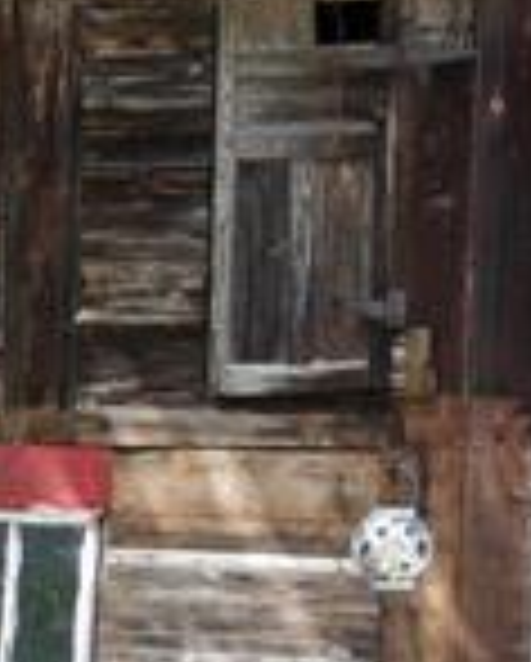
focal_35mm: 272
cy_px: 626
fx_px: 5332
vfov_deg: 7.1
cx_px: -1647
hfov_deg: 5.1
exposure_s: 1/320
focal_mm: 20
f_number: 3.2
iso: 200
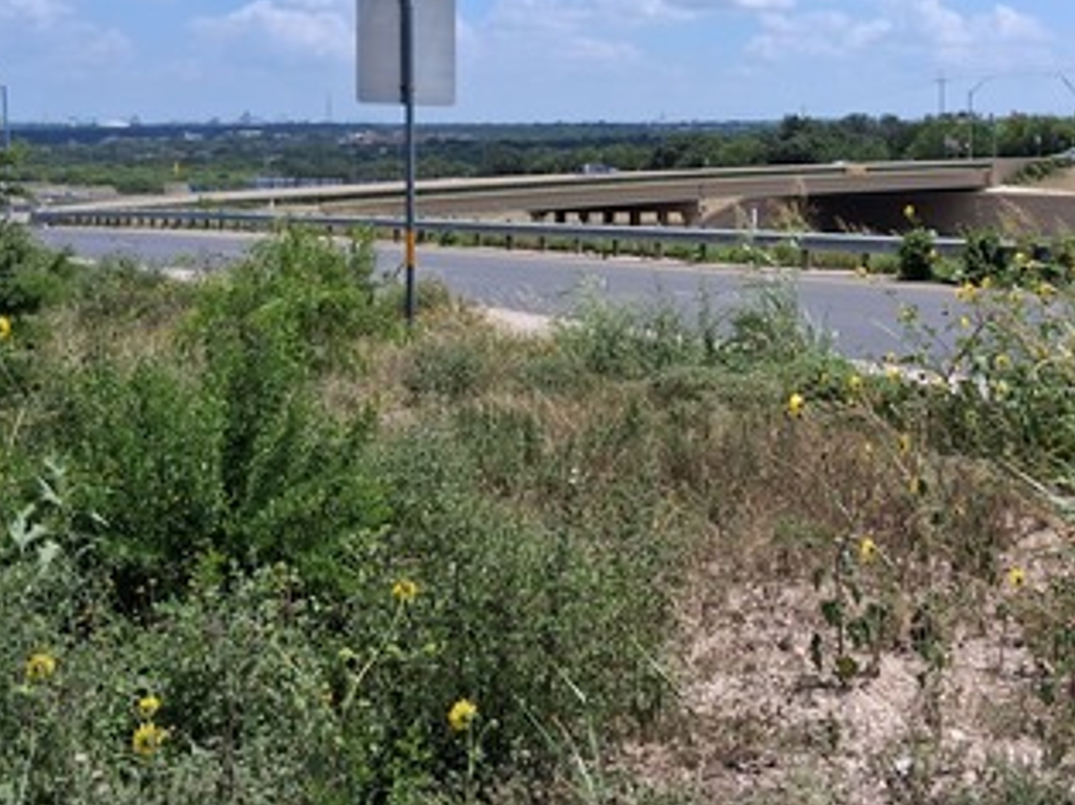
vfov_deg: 27.2
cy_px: 219
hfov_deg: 35.6
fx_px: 1645
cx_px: 777
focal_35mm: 53
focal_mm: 3.98
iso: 25
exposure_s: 1/820
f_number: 1.8
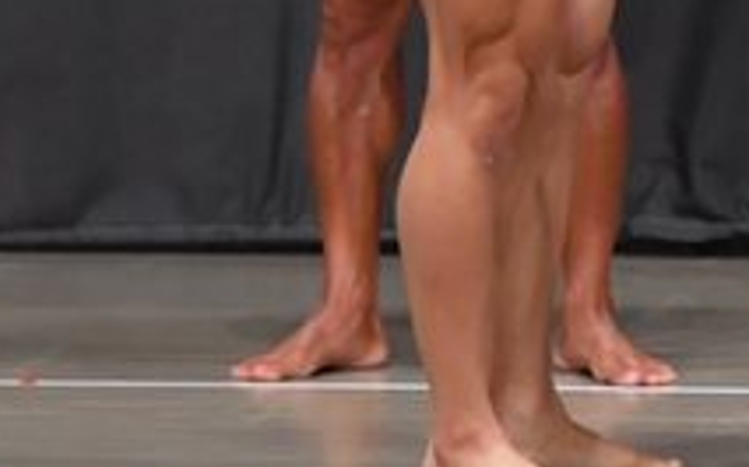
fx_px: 15285
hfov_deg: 2.8
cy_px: -256
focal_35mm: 749
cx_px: 1039
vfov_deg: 1.8
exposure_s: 1/400
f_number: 5.6
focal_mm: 135
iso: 5000
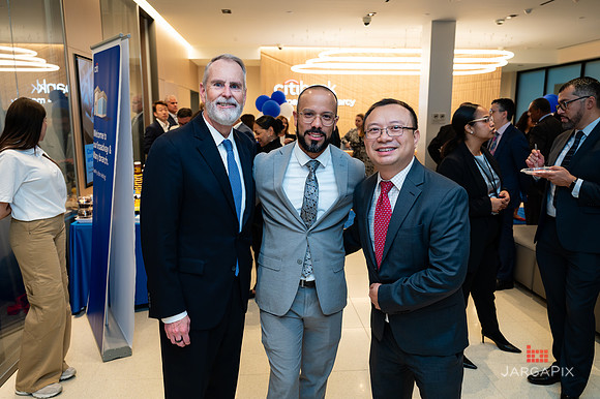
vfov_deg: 45.6
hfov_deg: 64.5
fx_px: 475
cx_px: 300
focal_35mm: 29
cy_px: 200
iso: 400
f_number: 4
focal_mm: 28
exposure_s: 1/160
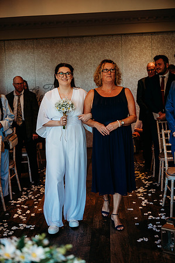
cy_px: 132
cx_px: 88
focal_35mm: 48
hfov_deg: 28.0
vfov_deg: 41.2
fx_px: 351
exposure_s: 1/200
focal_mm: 48
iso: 1100
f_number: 2.8
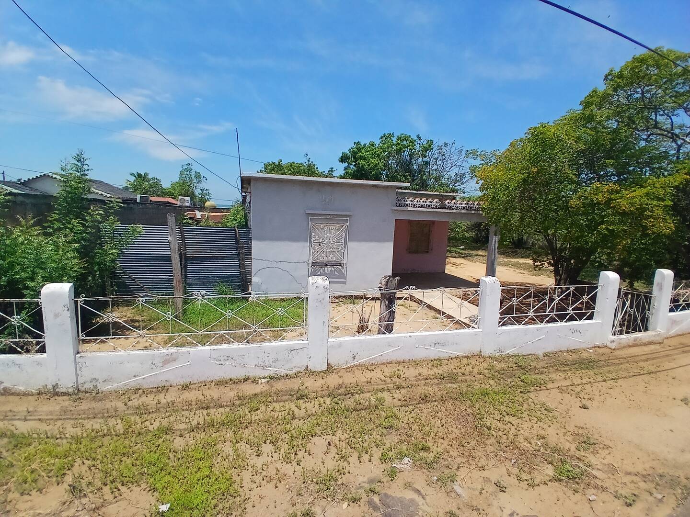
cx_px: 345
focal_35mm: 17
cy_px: 258
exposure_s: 1/1577
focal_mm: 1.4
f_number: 2.2
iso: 50
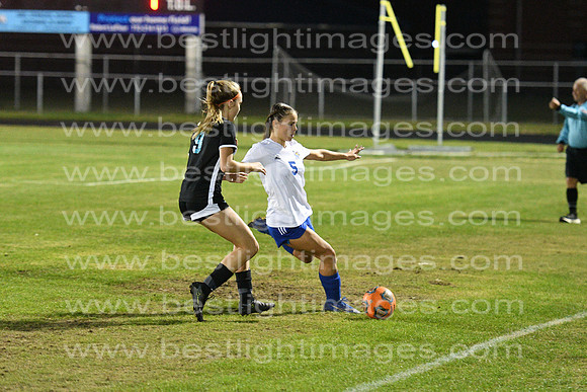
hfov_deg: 10.5
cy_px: 196
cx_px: 294
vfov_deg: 7.0
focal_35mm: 195
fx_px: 3180
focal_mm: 130
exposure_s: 1/800
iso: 9000
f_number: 2.8
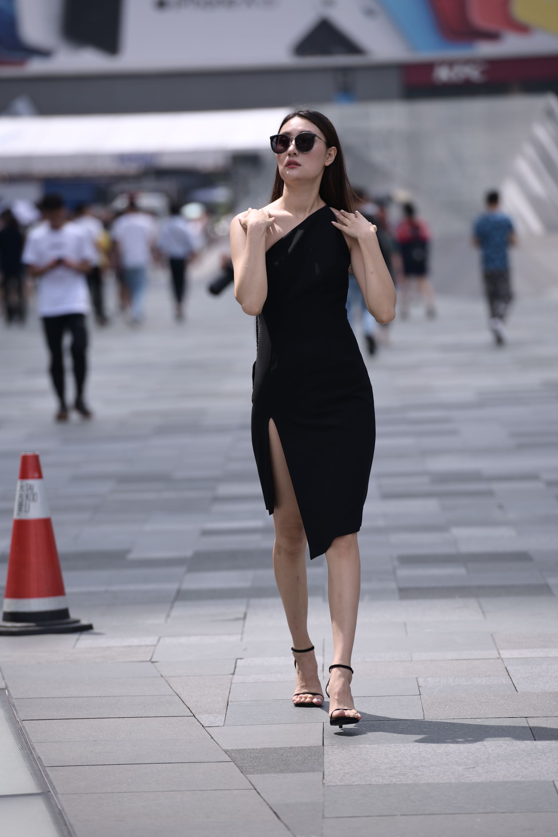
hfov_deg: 6.9
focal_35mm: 200
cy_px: 418
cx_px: 279
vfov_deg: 10.3
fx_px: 4650
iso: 72
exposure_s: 1/800
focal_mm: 200
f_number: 4
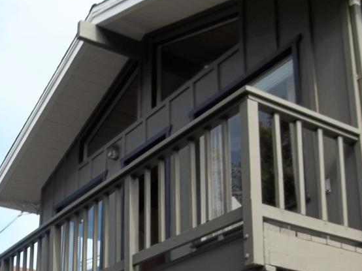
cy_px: 242
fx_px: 638
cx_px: 131
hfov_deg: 31.5
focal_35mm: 61
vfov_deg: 23.4
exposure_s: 1/320
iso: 64
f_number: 3.3
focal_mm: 5.9
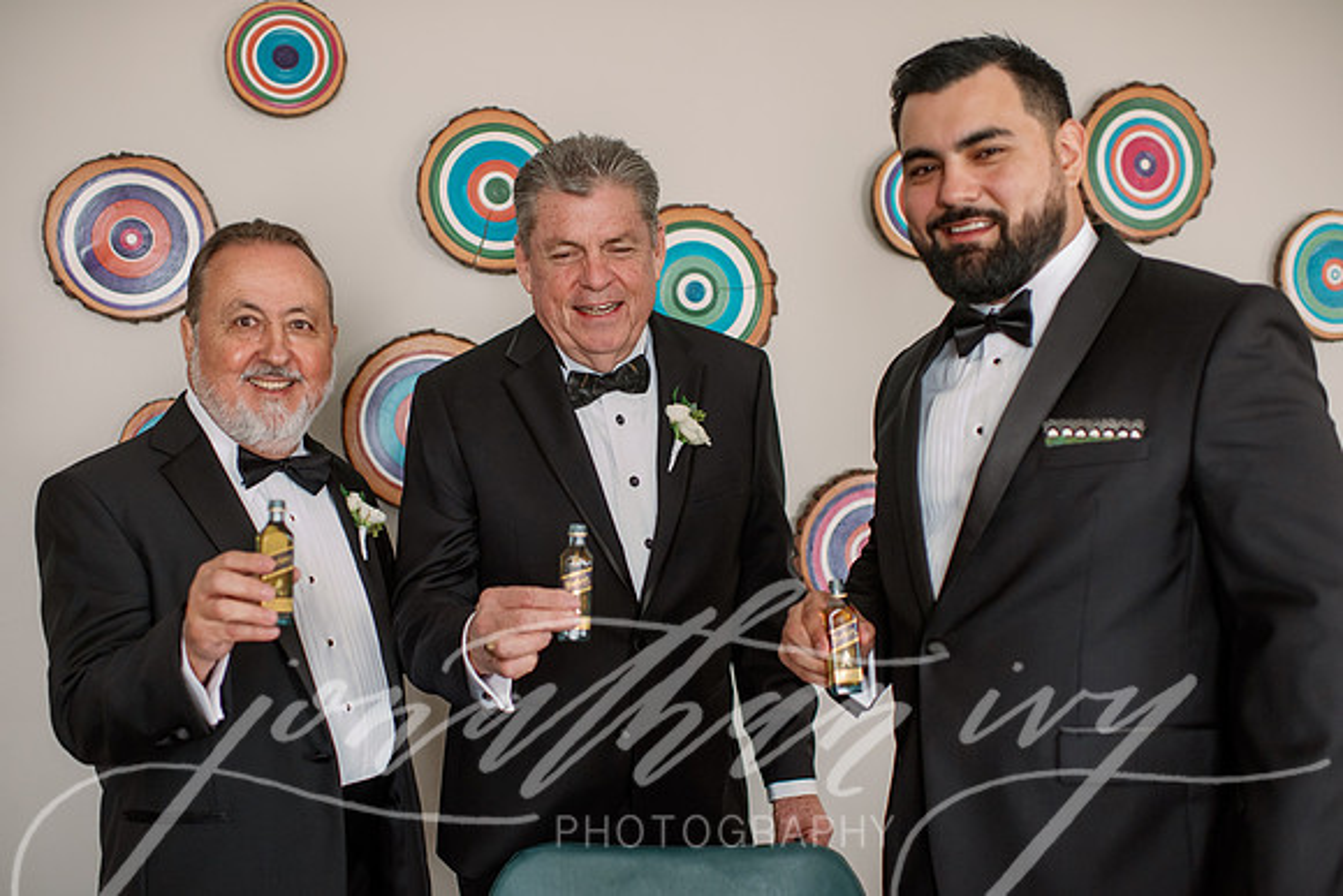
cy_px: 473
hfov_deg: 52.0
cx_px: 672
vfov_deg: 36.0
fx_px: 1378
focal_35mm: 37
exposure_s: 1/400
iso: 800
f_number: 2.2
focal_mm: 35
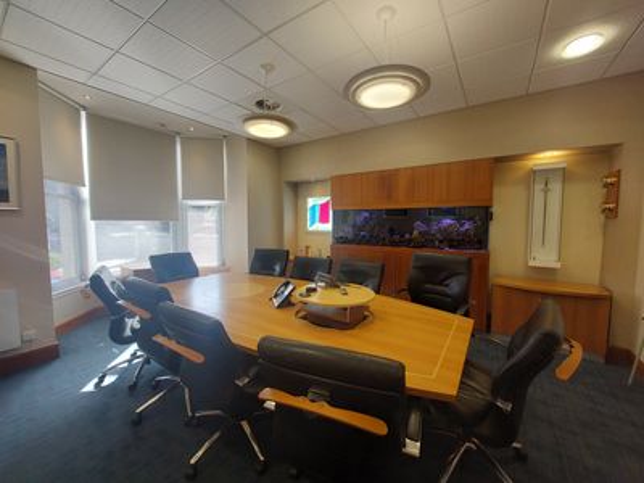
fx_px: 242
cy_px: 242
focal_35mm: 13
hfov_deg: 106.2
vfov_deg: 89.9
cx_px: 322
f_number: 2.2
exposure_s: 1/100
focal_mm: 1.74
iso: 100
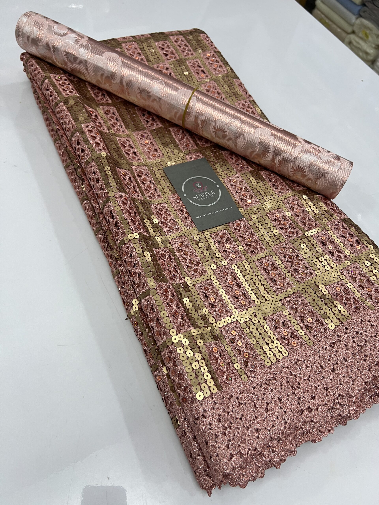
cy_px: 252
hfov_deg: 53.1
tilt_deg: -56.0
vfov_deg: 67.3
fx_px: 380
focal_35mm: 26
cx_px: 190
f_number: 1.5
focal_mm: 5.7
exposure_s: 1/50
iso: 80
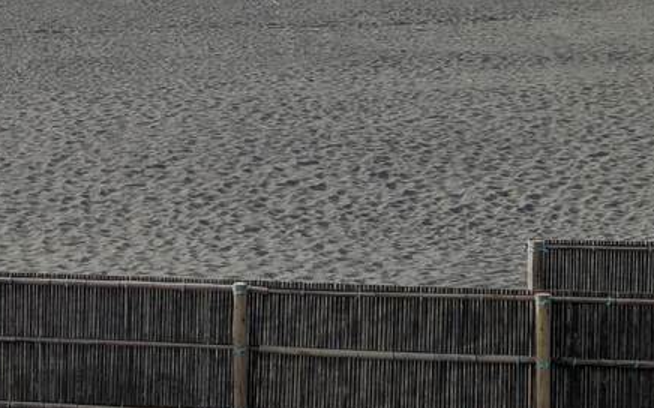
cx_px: 40
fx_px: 2654
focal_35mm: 149
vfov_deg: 8.6
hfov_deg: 13.9
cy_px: -191
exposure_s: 1/3279
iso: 64
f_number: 1.89
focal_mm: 5.43
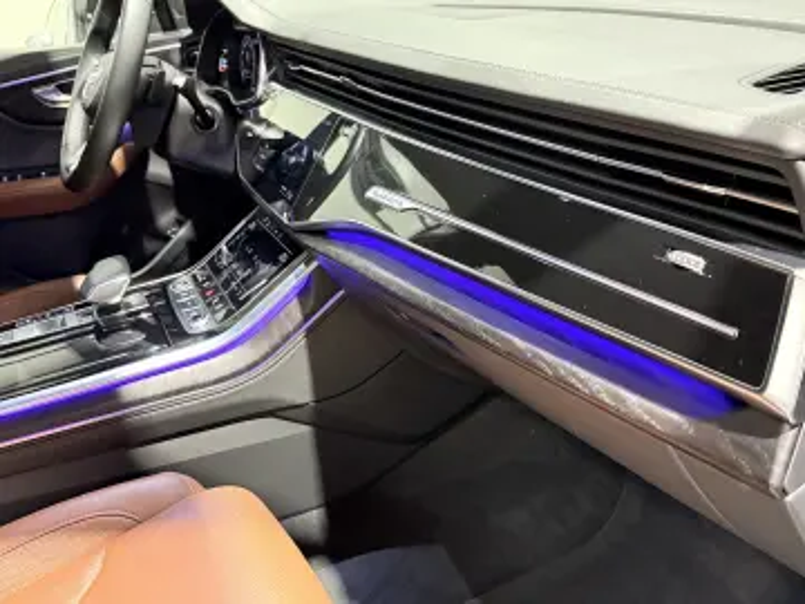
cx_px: 402
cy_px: 302
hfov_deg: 71.6
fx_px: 558
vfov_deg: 56.8
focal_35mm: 24
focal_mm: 6.76
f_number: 1.78
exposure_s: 1/33
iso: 800
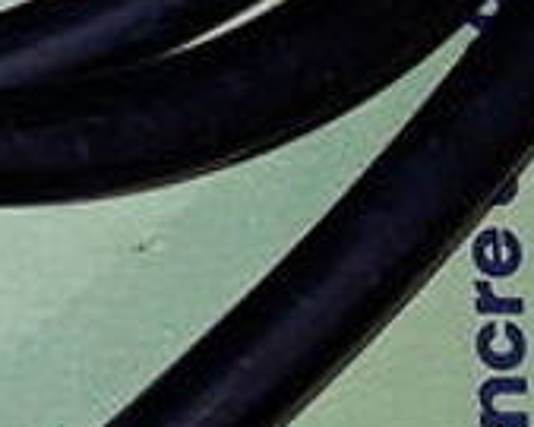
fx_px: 3285
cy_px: -609
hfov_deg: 8.7
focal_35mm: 208
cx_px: -556
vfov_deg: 7.0
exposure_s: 1/169
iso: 40
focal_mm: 2.91
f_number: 1.9
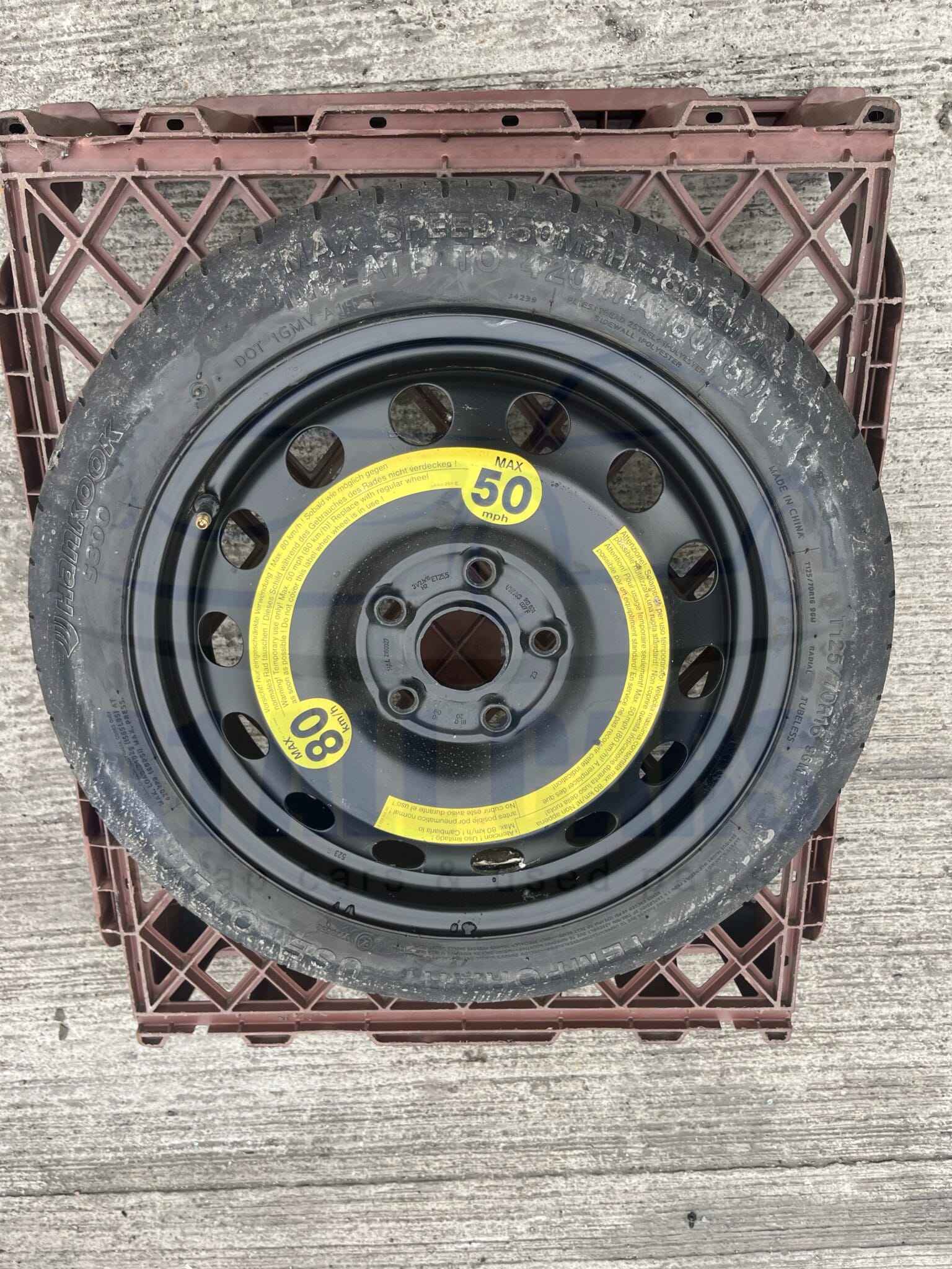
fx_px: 953
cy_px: 634
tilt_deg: -71.1
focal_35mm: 26
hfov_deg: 53.1
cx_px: 476
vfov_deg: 67.3
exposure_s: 1/515
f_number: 1.6
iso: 50
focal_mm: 5.1
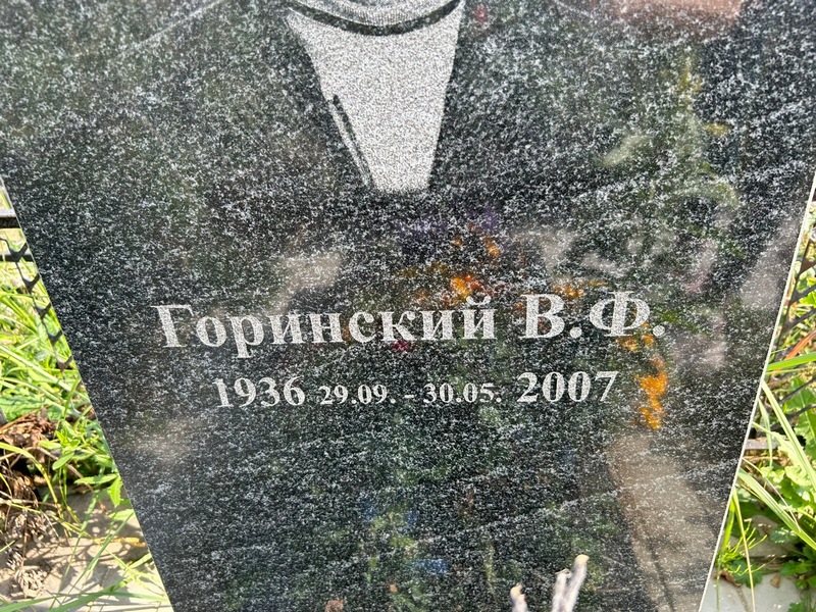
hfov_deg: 67.3
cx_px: 408
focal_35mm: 26
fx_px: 613
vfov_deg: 53.1
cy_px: 306
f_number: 1.5
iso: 50
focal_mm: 5.7
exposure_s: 1/502
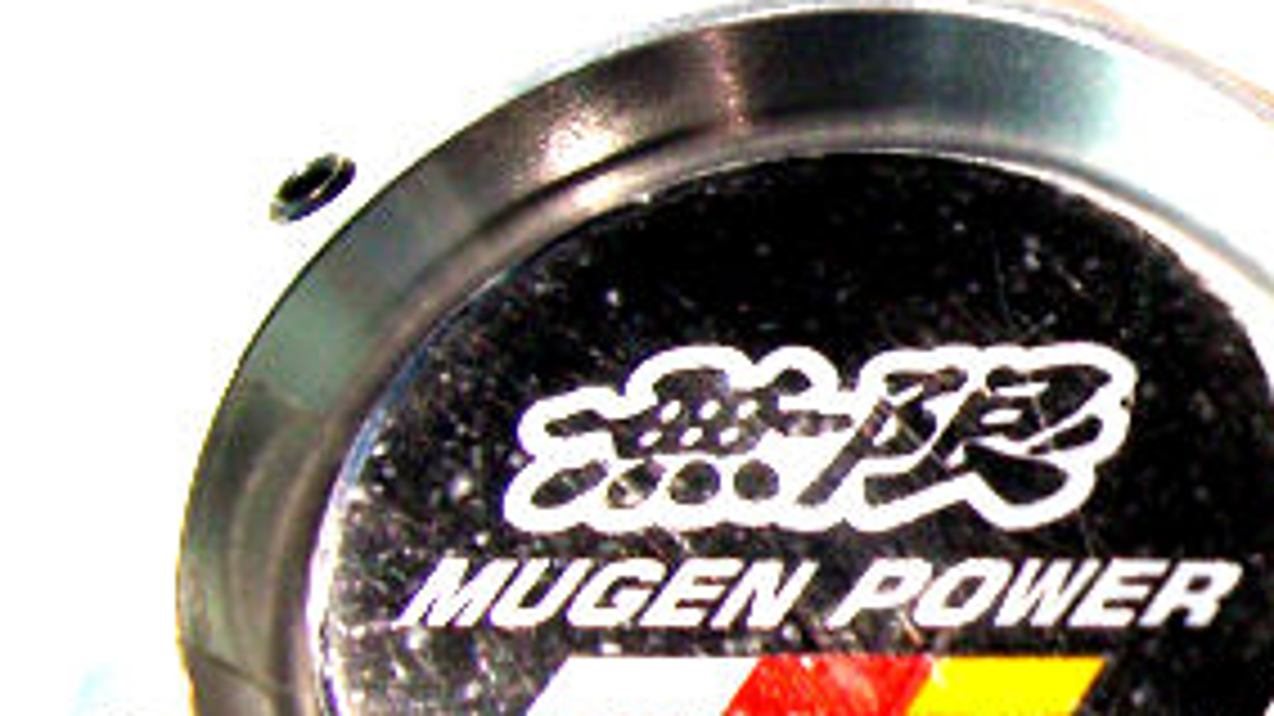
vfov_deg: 12.0
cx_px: 1540
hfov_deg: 19.8
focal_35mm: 101
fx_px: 3411
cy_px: 414
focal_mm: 5.8
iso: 100
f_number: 2.6
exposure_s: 1/80
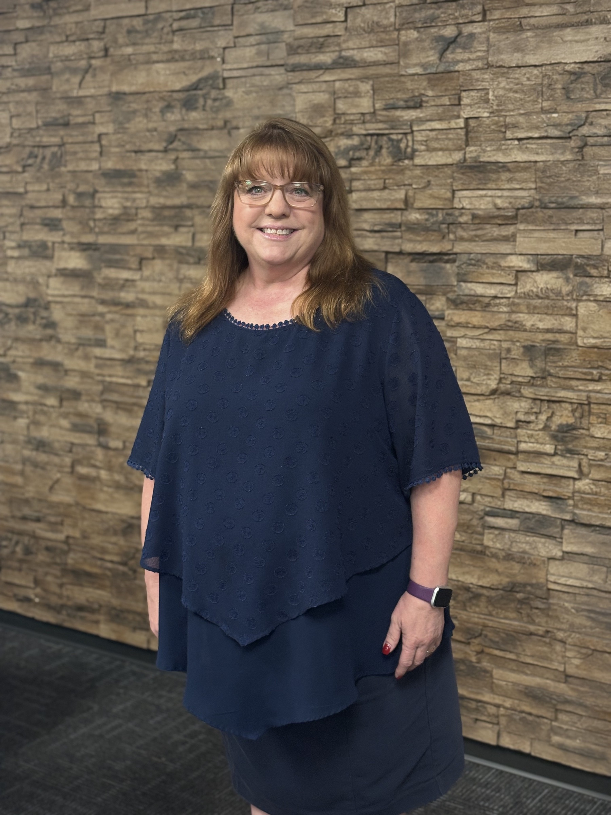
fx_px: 1224
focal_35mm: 52
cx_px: 306
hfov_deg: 28.0
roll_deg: +1.5
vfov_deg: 36.8
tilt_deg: -10.8
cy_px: 408
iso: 160
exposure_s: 1/40
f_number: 1.6
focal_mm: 5.96
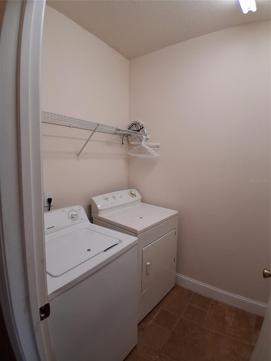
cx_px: 136
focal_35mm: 17
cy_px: 180
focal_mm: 1.4
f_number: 2.2
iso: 100
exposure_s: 1/50
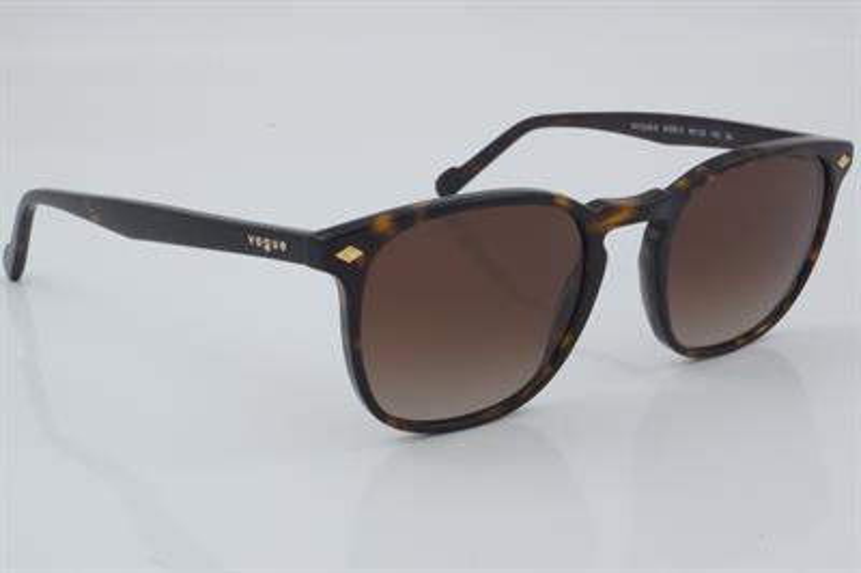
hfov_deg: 27.0
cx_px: 430
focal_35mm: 75
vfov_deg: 18.2
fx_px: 1792
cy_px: 286
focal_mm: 50
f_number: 32
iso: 100
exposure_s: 1/3
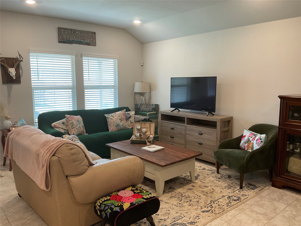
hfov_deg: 61.7
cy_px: 113
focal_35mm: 29
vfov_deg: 48.2
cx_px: 150
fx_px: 252
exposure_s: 1/60
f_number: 1.8
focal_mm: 3
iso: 80
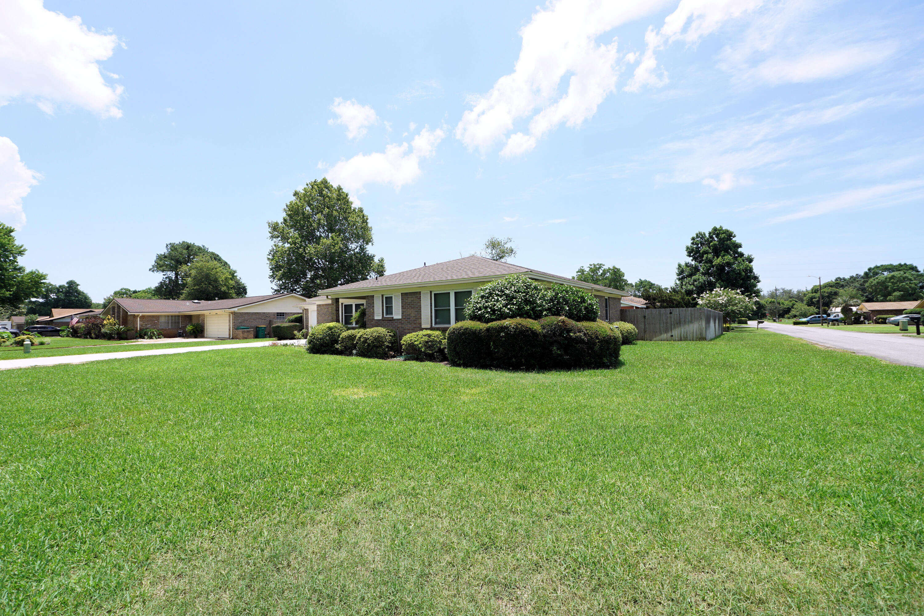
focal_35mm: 15
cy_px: 308
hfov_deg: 100.4
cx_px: 462
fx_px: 385
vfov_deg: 77.3
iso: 100
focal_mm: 10
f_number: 7.1
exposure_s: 1/200
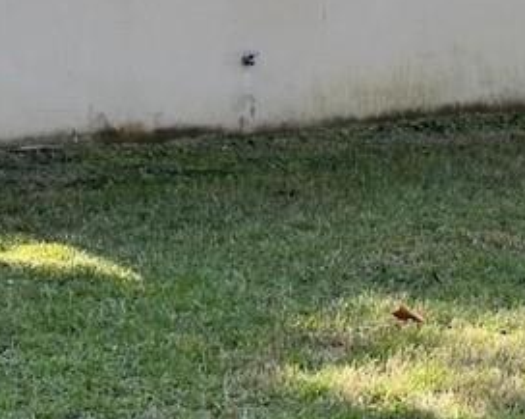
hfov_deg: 12.6
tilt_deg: -8.2
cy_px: 220
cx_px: 979
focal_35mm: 138
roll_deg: -0.9
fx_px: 2142
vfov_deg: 11.2
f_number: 1.78
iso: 100
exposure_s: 1/1618
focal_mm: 6.76
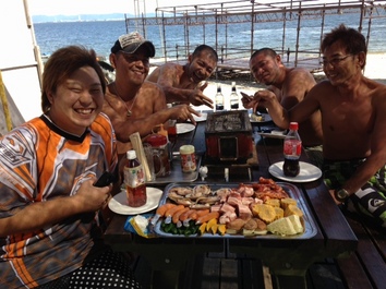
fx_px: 368
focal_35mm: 33
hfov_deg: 55.4
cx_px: 193
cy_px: 144
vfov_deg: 42.9
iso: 50
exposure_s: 1/452
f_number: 2.4
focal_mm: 4.13
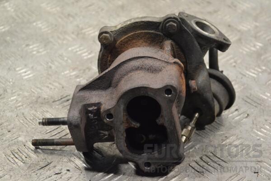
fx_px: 621
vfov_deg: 16.6
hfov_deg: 24.6
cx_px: 136
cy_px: 90
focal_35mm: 82
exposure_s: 1/250
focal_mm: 55
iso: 3200
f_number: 8
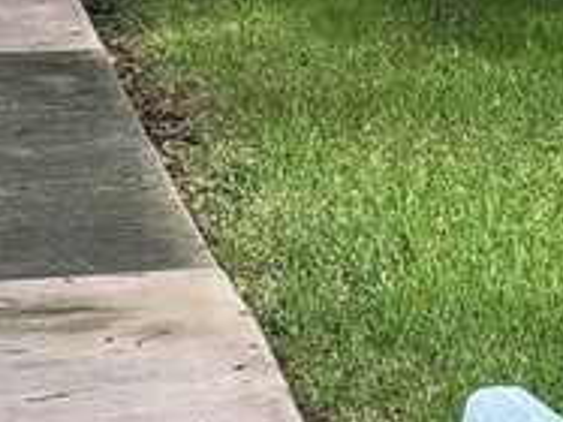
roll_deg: -0.8
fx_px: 3625
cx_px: 1370
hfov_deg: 8.2
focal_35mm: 223
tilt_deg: -2.2
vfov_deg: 6.6
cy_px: -220
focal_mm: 5.96
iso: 40
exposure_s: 1/156
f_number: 1.6
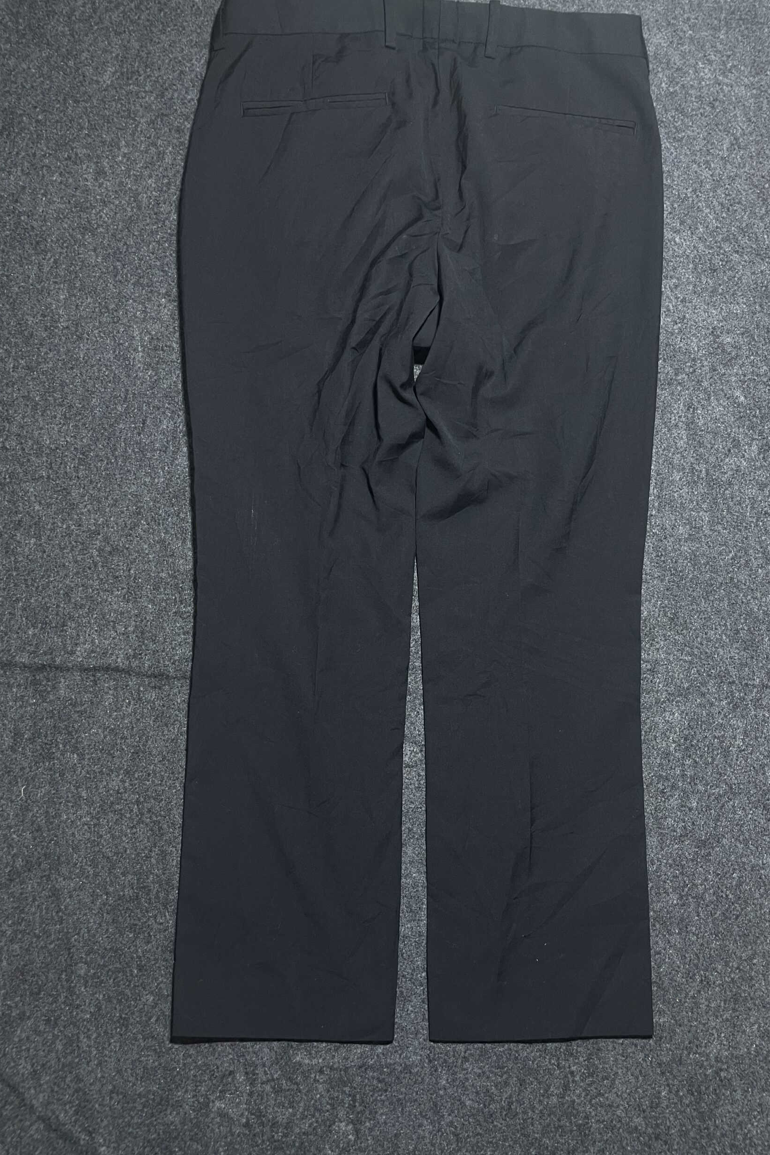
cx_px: 427
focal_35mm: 28
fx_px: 898
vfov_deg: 65.5
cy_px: 568
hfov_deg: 46.3
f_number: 1.6
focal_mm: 4.2
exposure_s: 1/50
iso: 160
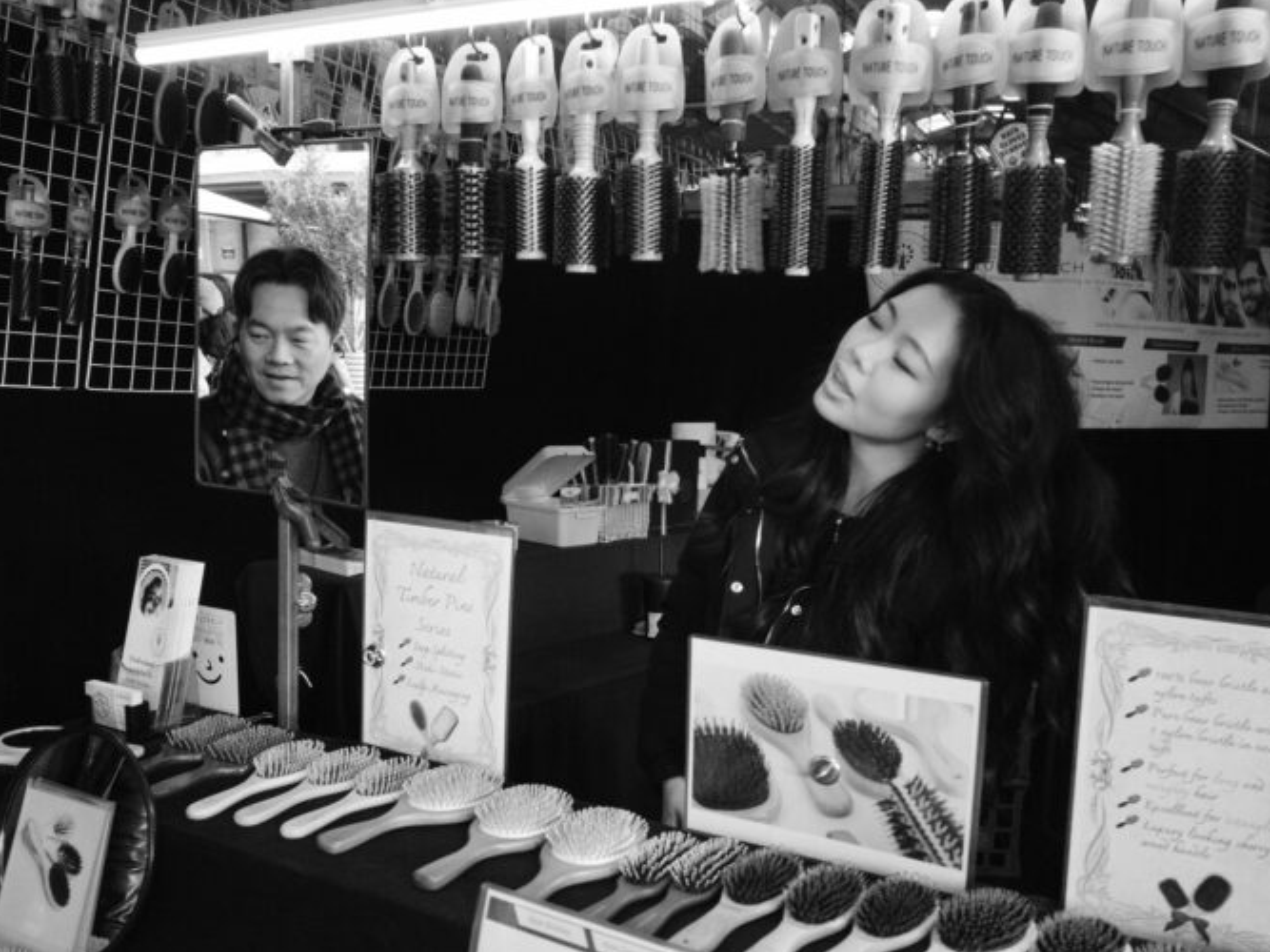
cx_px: 628
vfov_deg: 45.4
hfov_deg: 58.4
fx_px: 1137
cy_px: 474
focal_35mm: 31
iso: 16000
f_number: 5.6
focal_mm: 18.3
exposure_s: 1/250
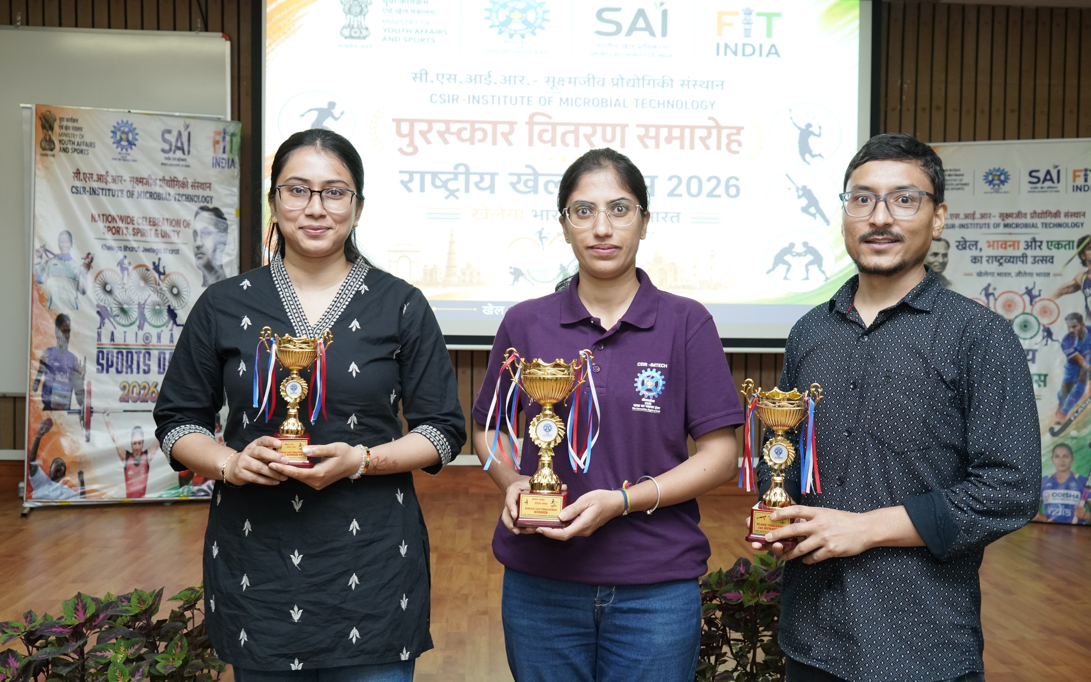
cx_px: 549
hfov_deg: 55.3
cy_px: 348
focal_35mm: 35
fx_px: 1041
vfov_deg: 36.3
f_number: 5.6
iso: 4000
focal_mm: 34
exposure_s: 1/80
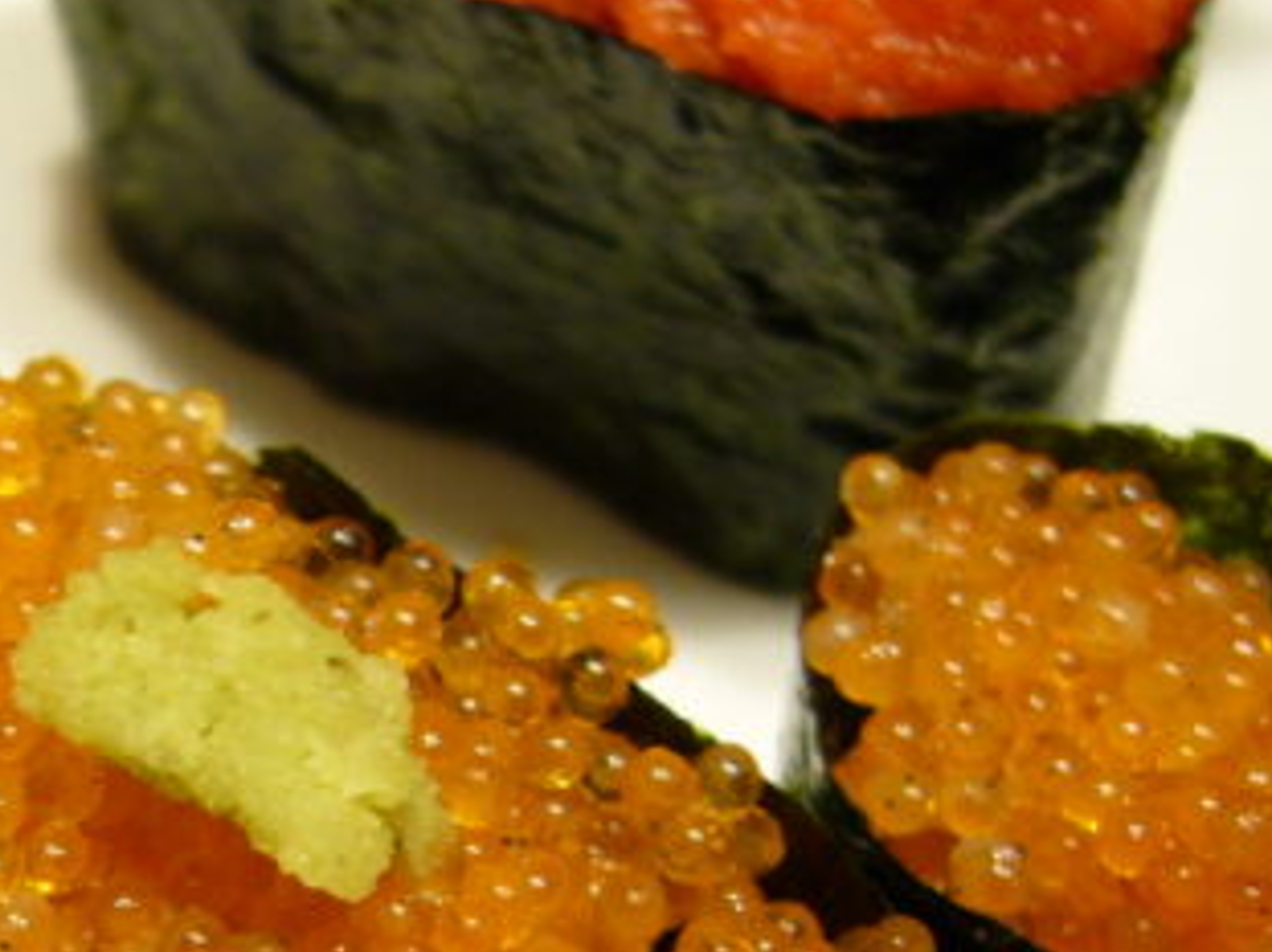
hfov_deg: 21.5
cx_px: 115
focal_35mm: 89
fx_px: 3269
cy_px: 952
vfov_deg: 16.3
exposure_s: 1/25
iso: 100
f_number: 2.9
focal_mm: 6
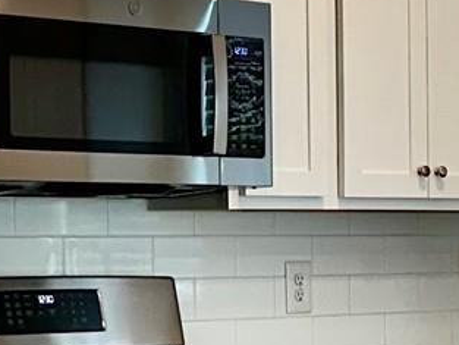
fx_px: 2083
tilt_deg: -0.7
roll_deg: +0.0
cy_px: 283
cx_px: 403
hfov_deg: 12.5
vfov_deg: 9.4
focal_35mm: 157
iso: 160
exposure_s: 1/120
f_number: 1.78
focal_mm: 6.86
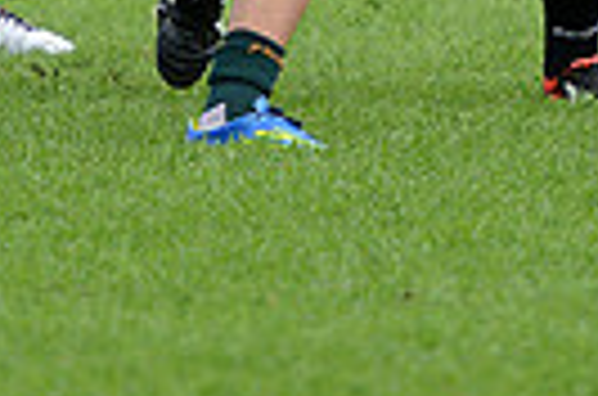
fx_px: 14500
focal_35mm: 875
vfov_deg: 1.6
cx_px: 414
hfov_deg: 2.4
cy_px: -394
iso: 320
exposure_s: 1/1250
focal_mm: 200
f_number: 2.8
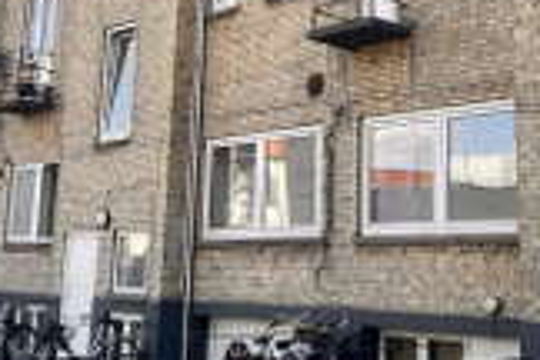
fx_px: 930
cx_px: 333
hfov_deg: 32.3
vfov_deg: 21.6
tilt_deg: +13.2
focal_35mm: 62
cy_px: 70
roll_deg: -0.4
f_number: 1.5
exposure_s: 1/949
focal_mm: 5.7
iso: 50
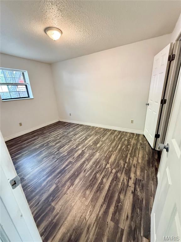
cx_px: 90
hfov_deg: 85.7
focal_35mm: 14
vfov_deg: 102.1
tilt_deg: -15.1
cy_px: 121
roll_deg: +3.7
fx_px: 98
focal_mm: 2.22
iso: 640
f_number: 2.2
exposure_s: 1/60
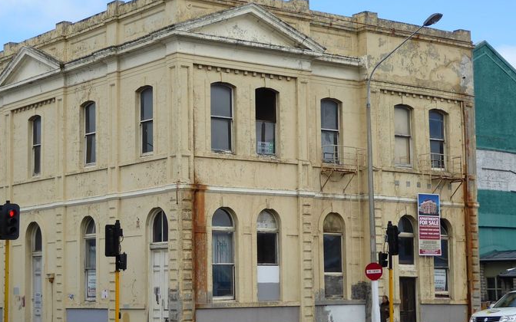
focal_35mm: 82
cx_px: 210
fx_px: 1153
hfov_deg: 25.2
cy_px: 169
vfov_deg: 15.9
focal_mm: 10.9
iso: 80
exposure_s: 1/400
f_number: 4.3
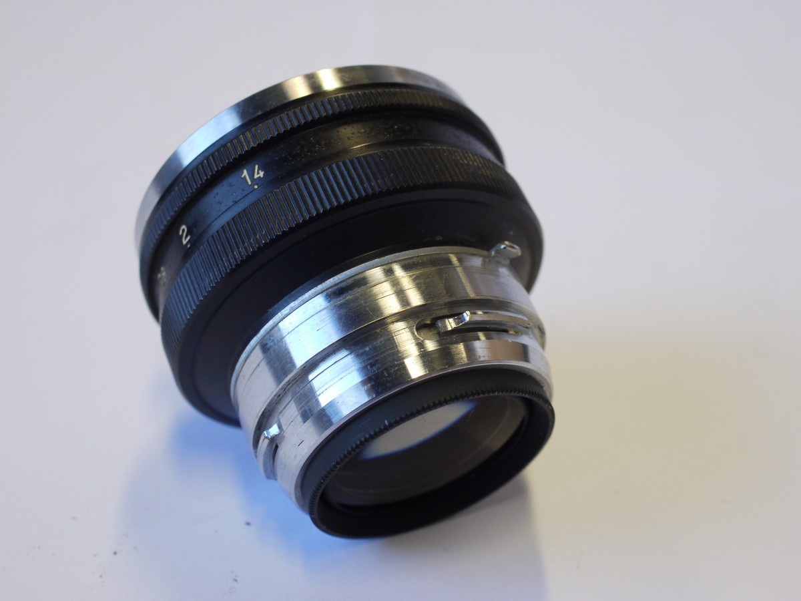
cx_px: 400
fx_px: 1388
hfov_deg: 32.2
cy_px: 300
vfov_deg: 24.4
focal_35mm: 60
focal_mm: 30
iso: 400
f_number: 7.1
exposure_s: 1/40
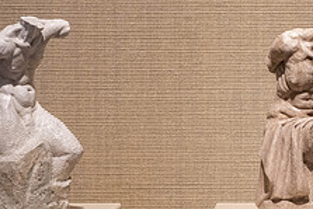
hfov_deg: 11.2
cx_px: 277
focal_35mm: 182
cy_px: 155
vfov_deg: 7.5
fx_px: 1583
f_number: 5.6
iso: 1000
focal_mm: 70
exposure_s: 1/60
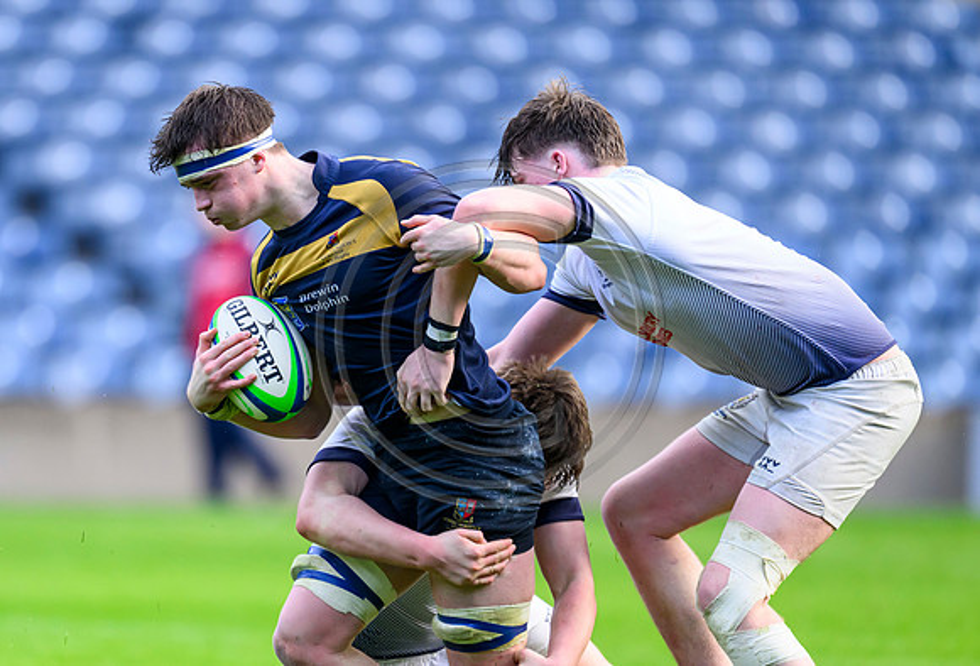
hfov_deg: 2.8
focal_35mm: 743
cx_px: 326
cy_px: 375
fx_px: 20354
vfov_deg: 1.9
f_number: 4
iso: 1600
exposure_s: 1/1000
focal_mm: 560
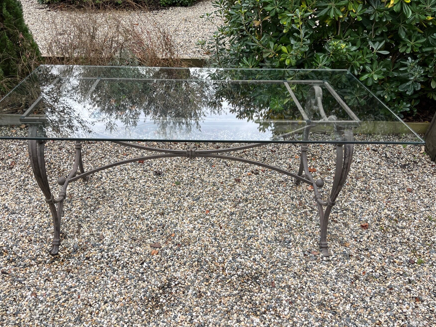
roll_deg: -0.9
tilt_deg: -30.4
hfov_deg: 59.8
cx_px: 195
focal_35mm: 30
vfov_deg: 46.8
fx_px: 378
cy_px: 156
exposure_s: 1/473
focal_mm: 5.1
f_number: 1.6
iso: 50
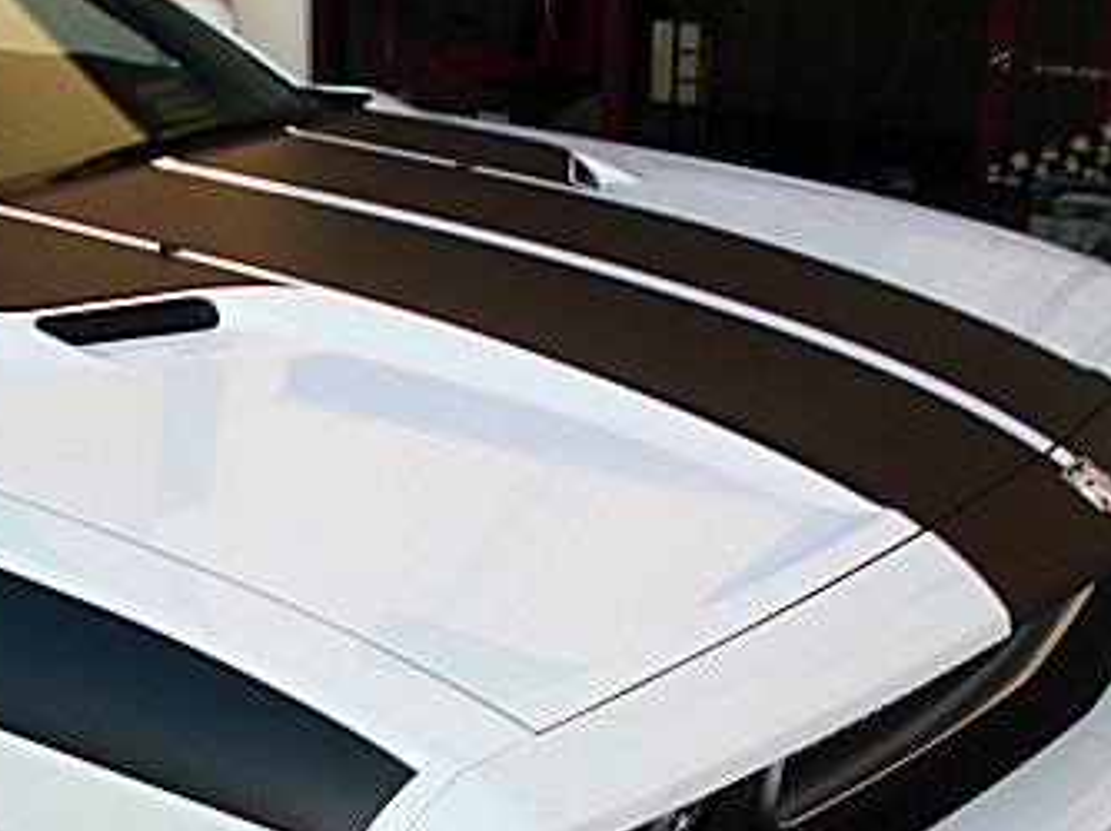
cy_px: 678
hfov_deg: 27.8
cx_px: 269
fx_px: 2213
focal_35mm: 69
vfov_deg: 21.0
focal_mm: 6.3
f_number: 2.8
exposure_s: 1/80
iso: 50
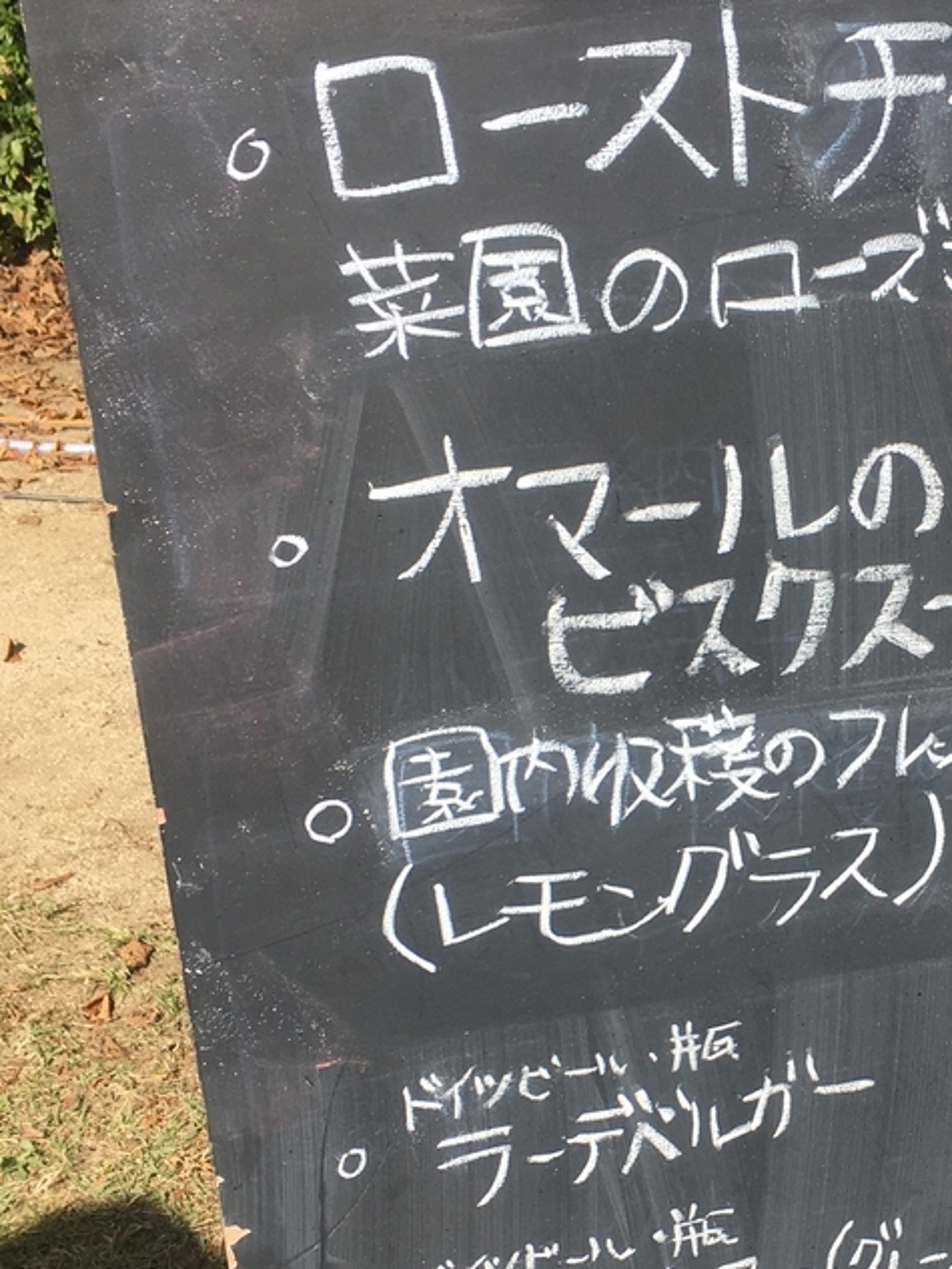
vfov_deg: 34.7
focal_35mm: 55
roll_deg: +3.8
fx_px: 2016
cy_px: 802
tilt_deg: -24.2
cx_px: 840
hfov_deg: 25.8
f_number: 2.2
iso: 25
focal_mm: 4.15
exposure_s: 1/1570
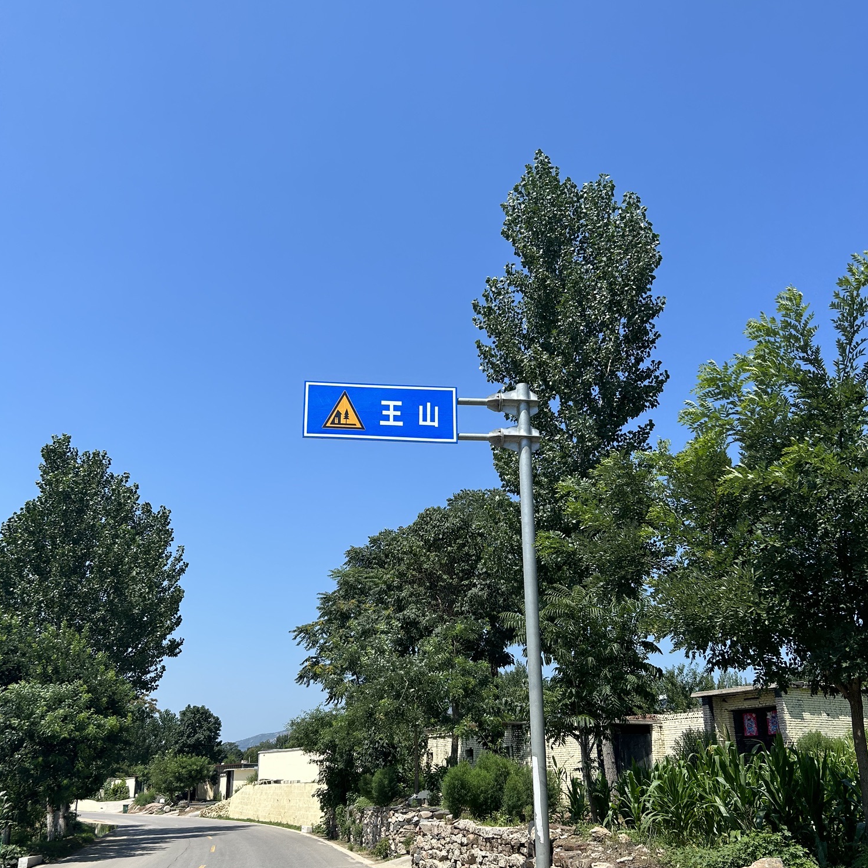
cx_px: 432
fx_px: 879
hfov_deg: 52.5
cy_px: 519
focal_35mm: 31
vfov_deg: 52.2
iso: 50
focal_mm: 5.7
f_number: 1.5
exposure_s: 1/3968
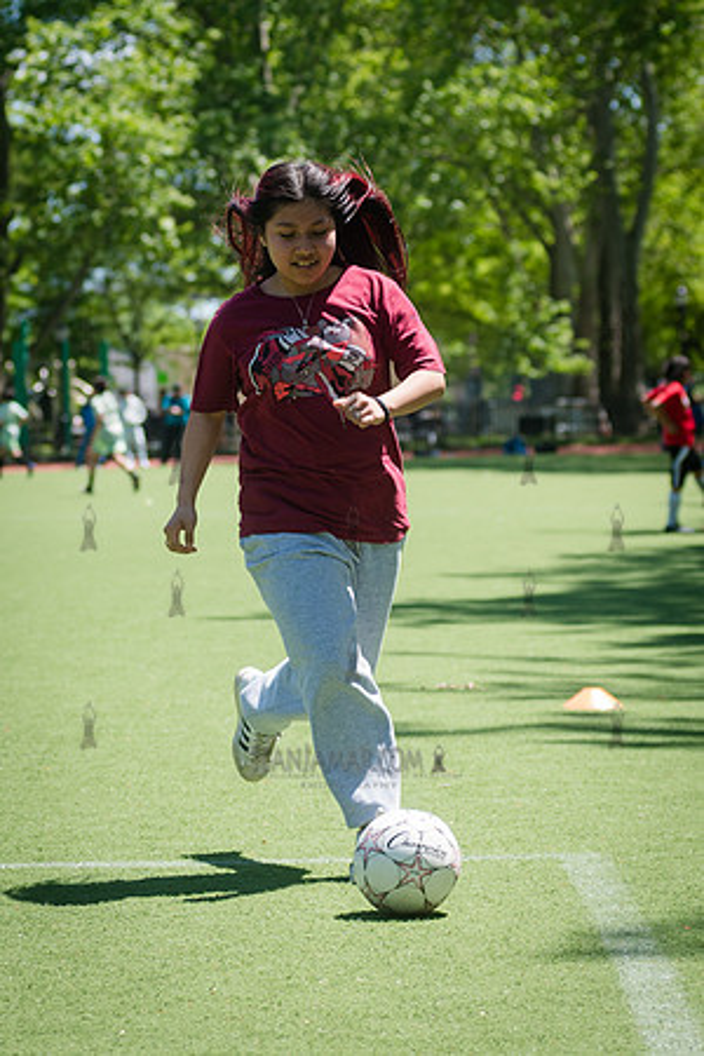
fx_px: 4116
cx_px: 306
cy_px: 521
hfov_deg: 9.8
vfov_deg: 14.6
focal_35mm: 140
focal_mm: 80
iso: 200
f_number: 4
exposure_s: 1/800
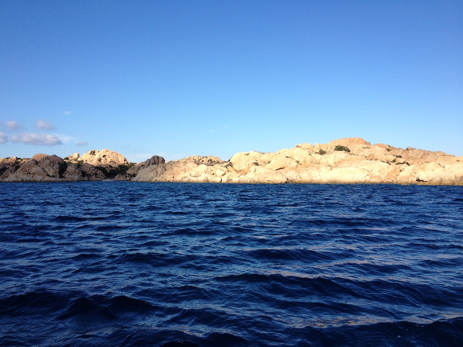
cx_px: 232
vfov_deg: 40.7
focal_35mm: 35
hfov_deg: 52.6
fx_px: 468
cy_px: 174
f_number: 2.4
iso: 64
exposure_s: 1/1577
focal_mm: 4.28
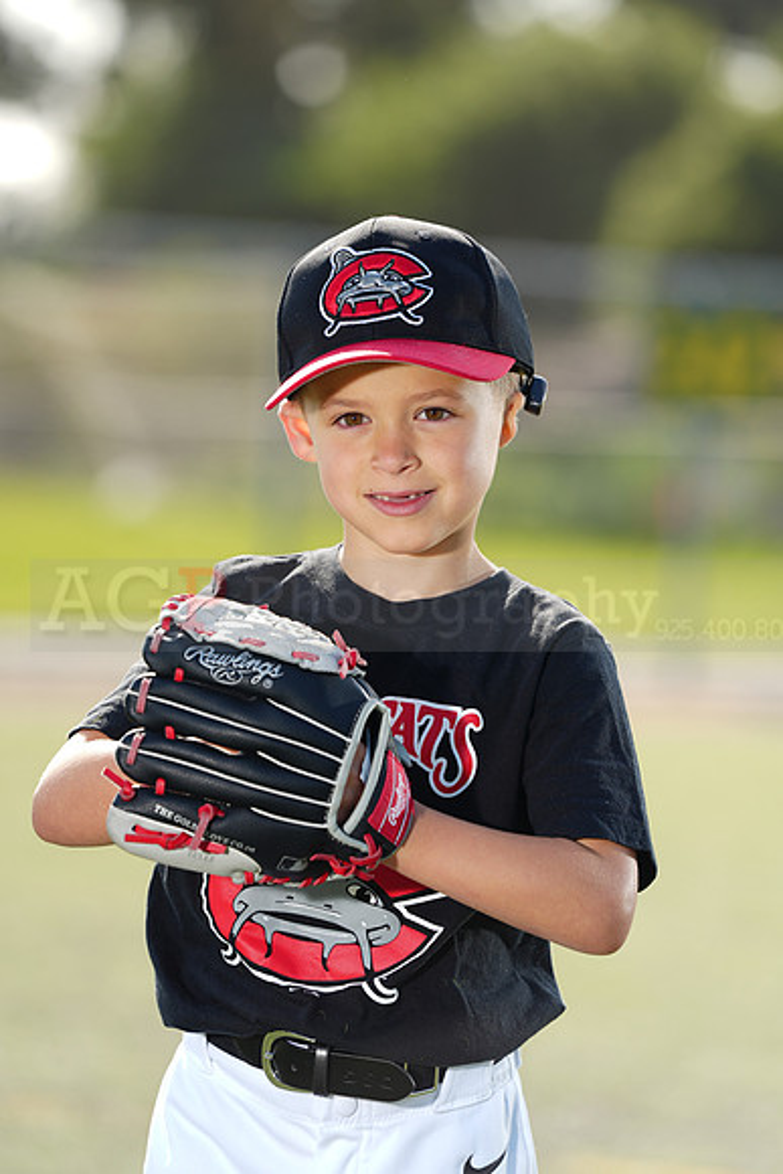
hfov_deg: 6.9
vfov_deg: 10.3
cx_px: 392
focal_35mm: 200
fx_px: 6521
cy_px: 587
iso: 64
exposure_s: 1/250
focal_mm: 200
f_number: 4.5
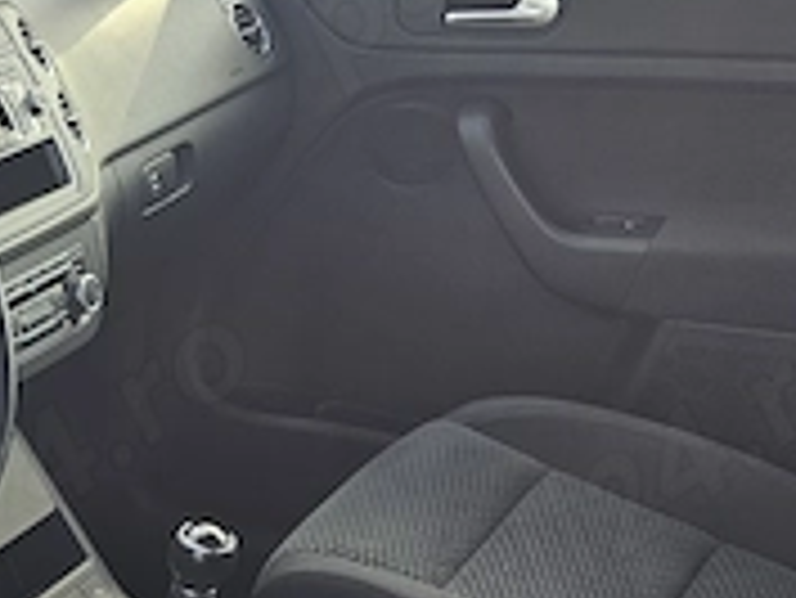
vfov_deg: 18.5
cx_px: -360
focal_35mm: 78
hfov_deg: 21.4
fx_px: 1795
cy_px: 585
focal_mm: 6.3
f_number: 1.7
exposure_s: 1/180
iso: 50
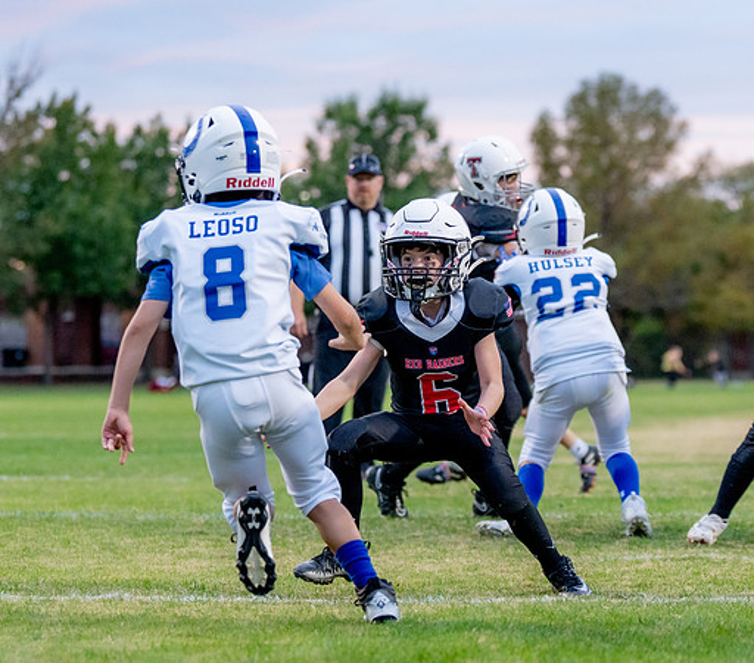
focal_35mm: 148
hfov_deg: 12.5
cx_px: 460
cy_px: 434
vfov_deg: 11.0
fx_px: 3443
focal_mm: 89
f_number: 2.8
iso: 3200
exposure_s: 1/1250
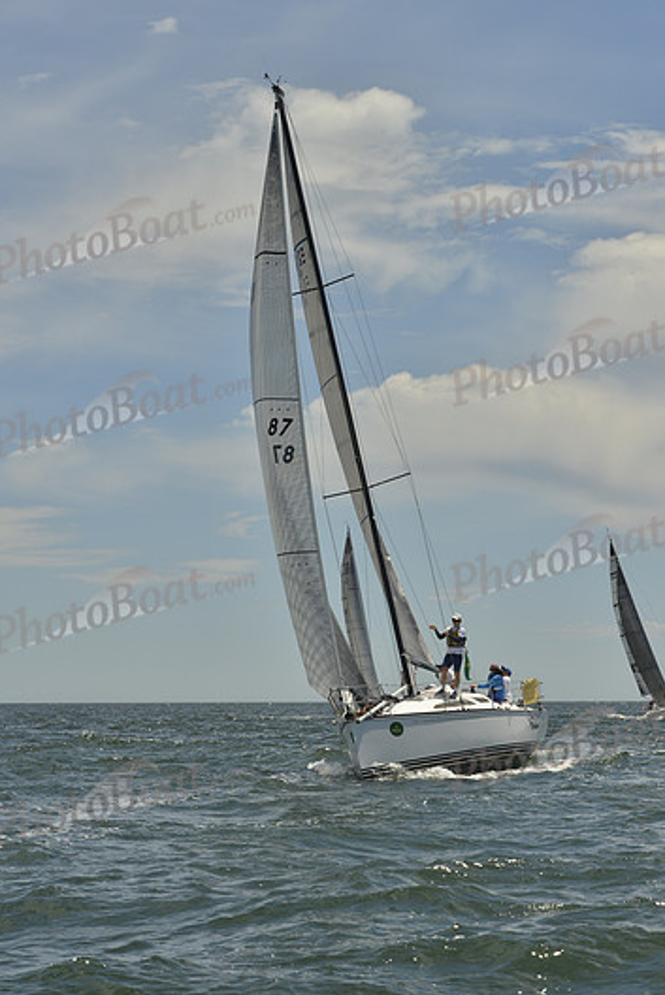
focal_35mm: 90
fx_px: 2489
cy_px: 482
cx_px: 353
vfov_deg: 22.6
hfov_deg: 15.2
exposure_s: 1/1600
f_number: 9
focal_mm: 82
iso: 280
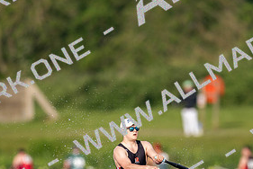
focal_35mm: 1238
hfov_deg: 1.7
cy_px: 158
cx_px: 185
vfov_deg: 1.1
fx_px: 8709
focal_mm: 600
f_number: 4
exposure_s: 1/2500
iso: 250
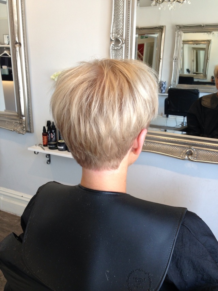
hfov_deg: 43.0
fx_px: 277
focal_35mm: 33
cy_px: 146
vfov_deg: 55.3
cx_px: 109
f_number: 2.4
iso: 64
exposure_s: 1/40
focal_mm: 4.13
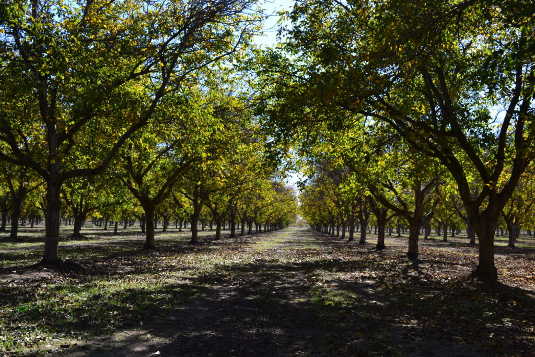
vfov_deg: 30.9
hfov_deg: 45.0
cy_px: 178
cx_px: 268
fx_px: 647
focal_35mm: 44
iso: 100
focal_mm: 29
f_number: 8
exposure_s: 1/50
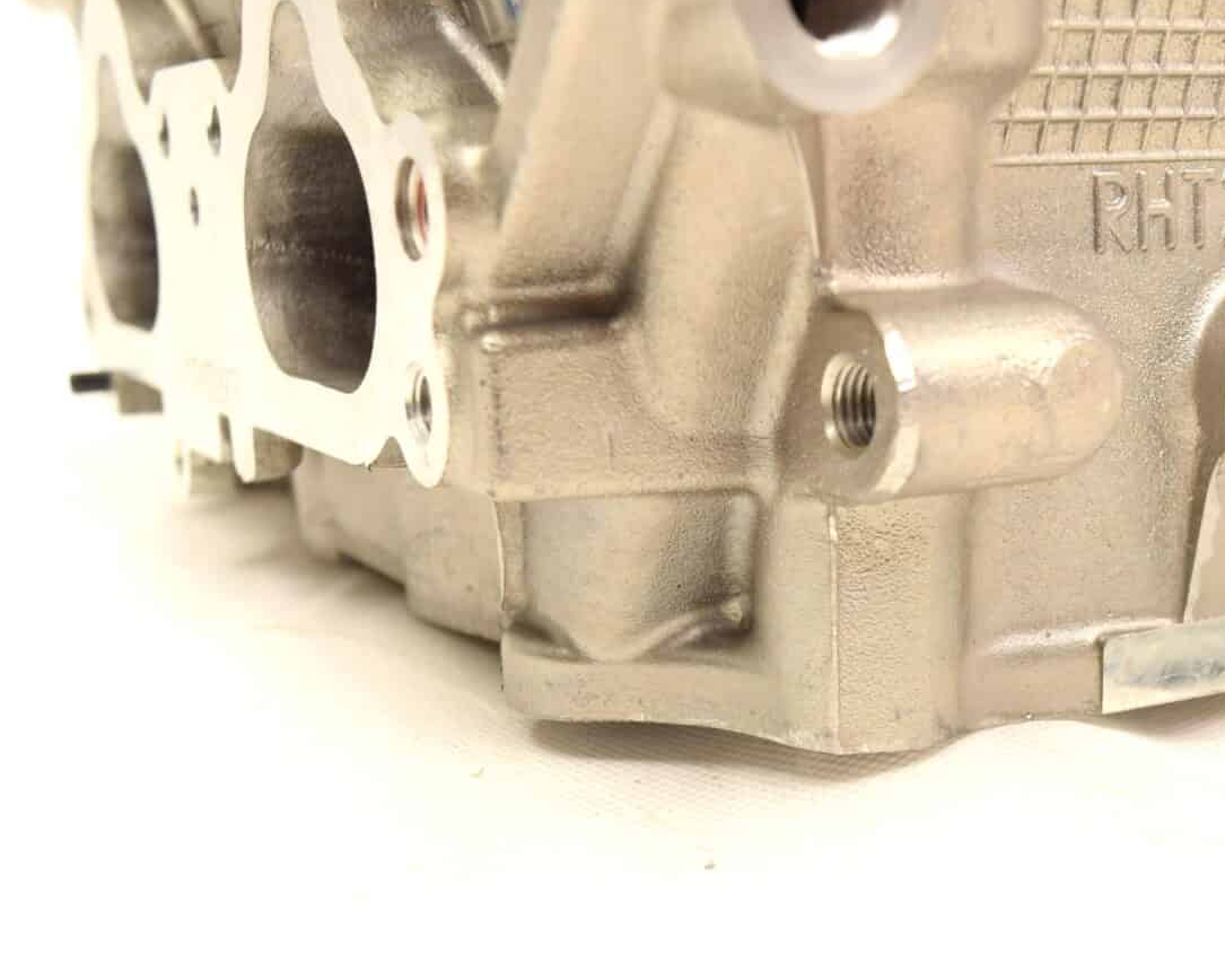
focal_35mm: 56
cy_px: 725
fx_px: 2026
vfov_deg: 26.9
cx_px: 769
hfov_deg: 33.5
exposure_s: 1/125
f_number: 5.6
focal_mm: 21
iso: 400
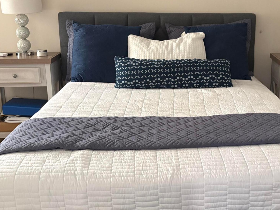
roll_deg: -0.2
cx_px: 199
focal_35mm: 51
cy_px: 79
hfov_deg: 36.9
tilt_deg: -13.2
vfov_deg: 28.5
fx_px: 413
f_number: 1.6
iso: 400
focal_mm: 5.96
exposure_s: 1/60
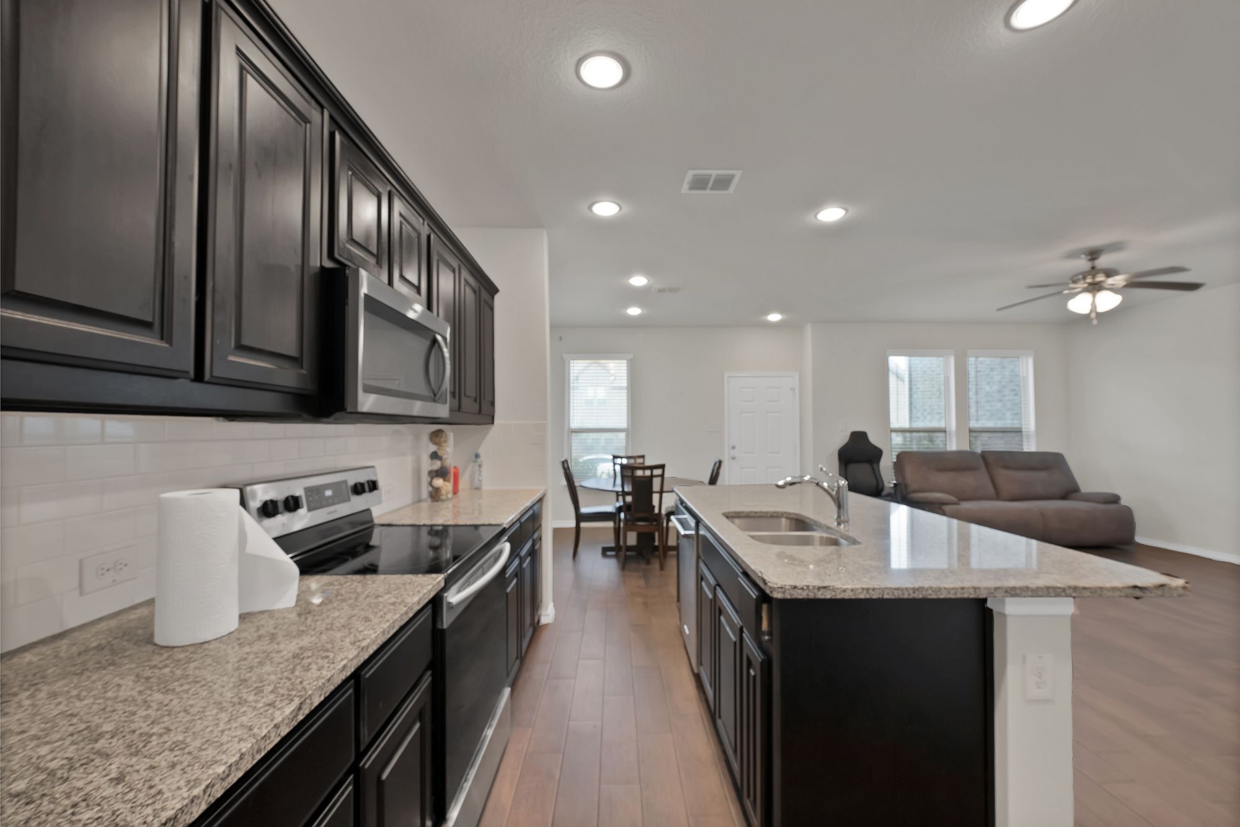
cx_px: 620
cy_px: 414
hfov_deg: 104.2
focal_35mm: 14
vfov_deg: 81.2
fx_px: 482
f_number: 9
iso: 640
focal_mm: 14
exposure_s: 1/4
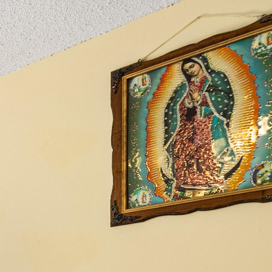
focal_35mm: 58
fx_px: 516
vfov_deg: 25.0
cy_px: 367
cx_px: -296
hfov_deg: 17.9
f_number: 9
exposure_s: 1/4
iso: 800
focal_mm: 16
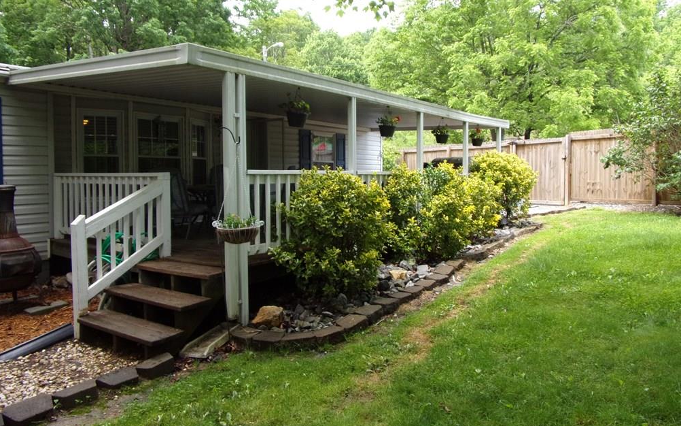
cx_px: 344
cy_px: 184
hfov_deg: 70.4
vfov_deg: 47.5
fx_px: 482
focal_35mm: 26
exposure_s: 1/140
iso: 80
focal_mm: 4.3
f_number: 3.3
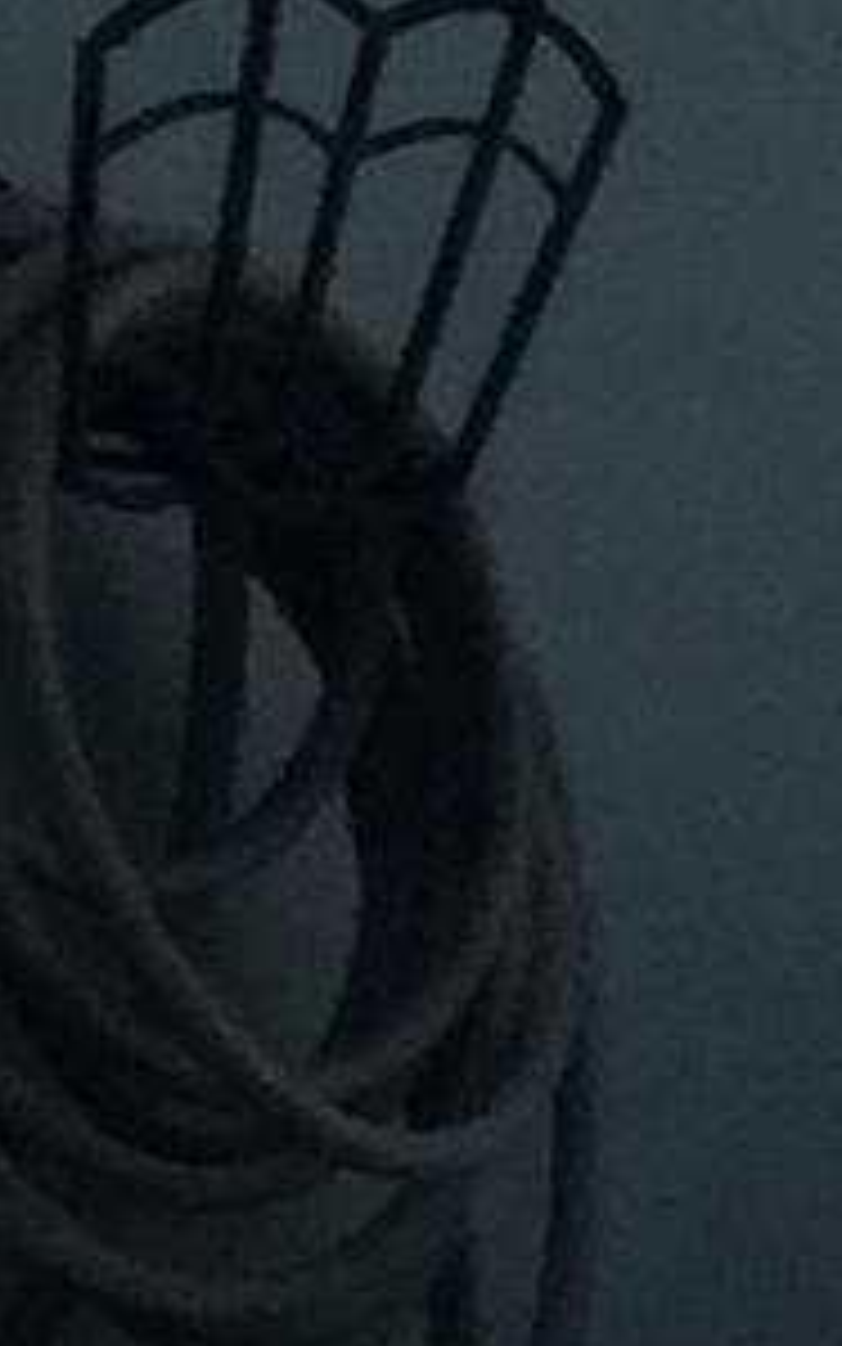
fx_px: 11303
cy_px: 3367
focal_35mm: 308
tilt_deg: -11.4
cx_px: 6169
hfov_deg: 3.4
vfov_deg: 6.5
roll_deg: -0.4
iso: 32
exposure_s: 1/1068
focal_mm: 4.15
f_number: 2.2
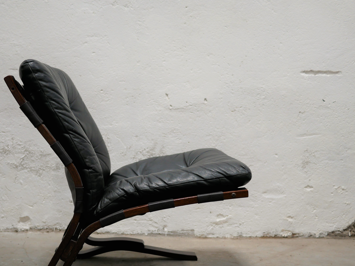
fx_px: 533
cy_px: 165
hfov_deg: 36.6
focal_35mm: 52
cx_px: 131
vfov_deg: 28.0
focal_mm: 20
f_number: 1.7
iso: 200
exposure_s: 1/60
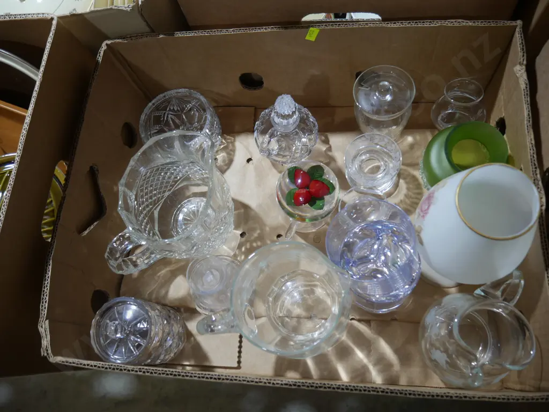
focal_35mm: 30
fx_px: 476
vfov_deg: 46.8
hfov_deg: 60.0
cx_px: 274
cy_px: 206
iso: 250
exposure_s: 1/60
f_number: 3.6
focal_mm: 15
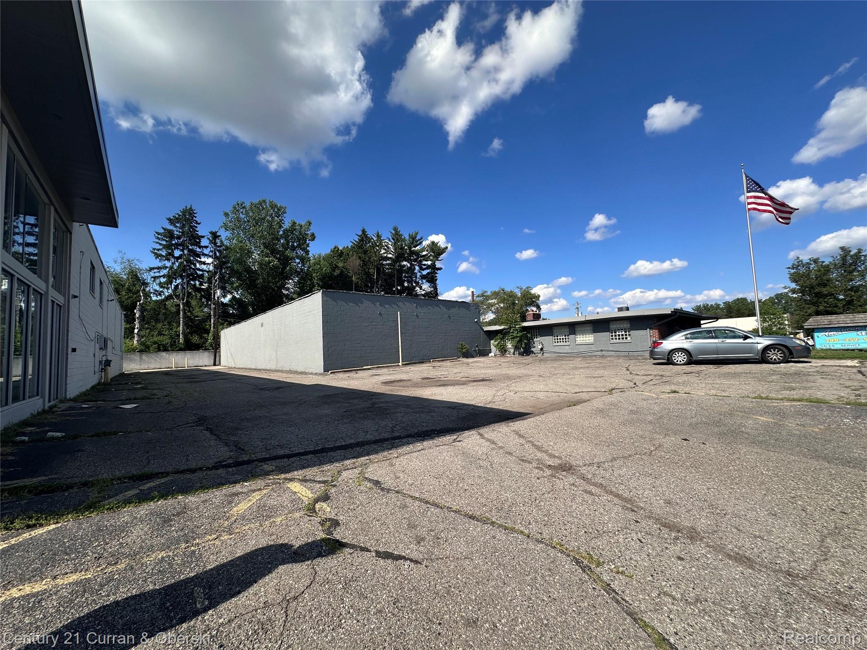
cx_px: 434
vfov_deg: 85.7
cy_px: 325
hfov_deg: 102.1
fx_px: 351
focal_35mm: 14
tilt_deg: +5.5
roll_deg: +2.5
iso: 50
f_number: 2.2
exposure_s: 1/1742
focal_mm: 2.22
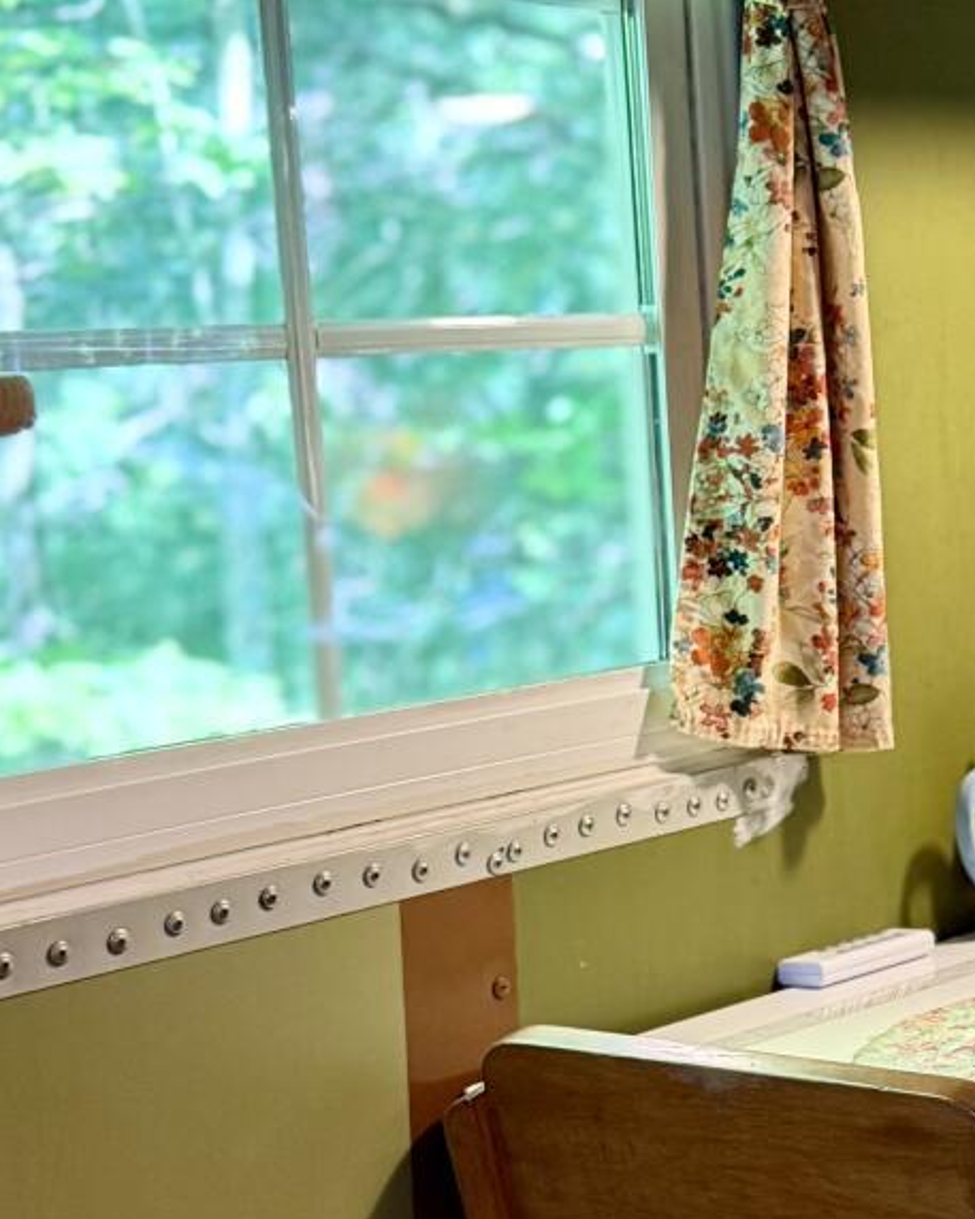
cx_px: 1225
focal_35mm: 82
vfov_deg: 23.2
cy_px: 803
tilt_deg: -10.2
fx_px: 2957
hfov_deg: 17.7
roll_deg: +0.5
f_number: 1.78
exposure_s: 1/60
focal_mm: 6.76
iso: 320
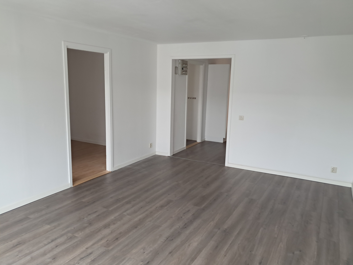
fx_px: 275
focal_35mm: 27
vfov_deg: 51.4
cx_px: 176
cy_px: 132
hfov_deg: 65.3
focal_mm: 4
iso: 160
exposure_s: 1/50
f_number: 1.8
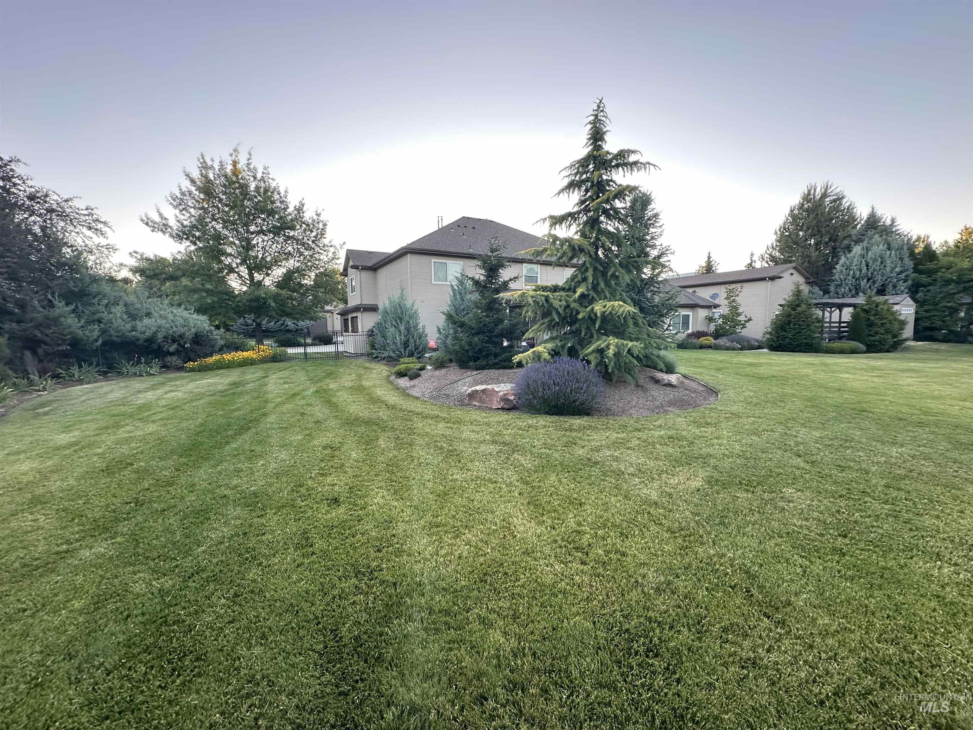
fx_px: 394
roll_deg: +0.4
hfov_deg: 102.1
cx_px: 486
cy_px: 365
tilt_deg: -3.5
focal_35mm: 14
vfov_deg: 85.7
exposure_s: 1/99
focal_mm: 2.22
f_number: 2.2
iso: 125
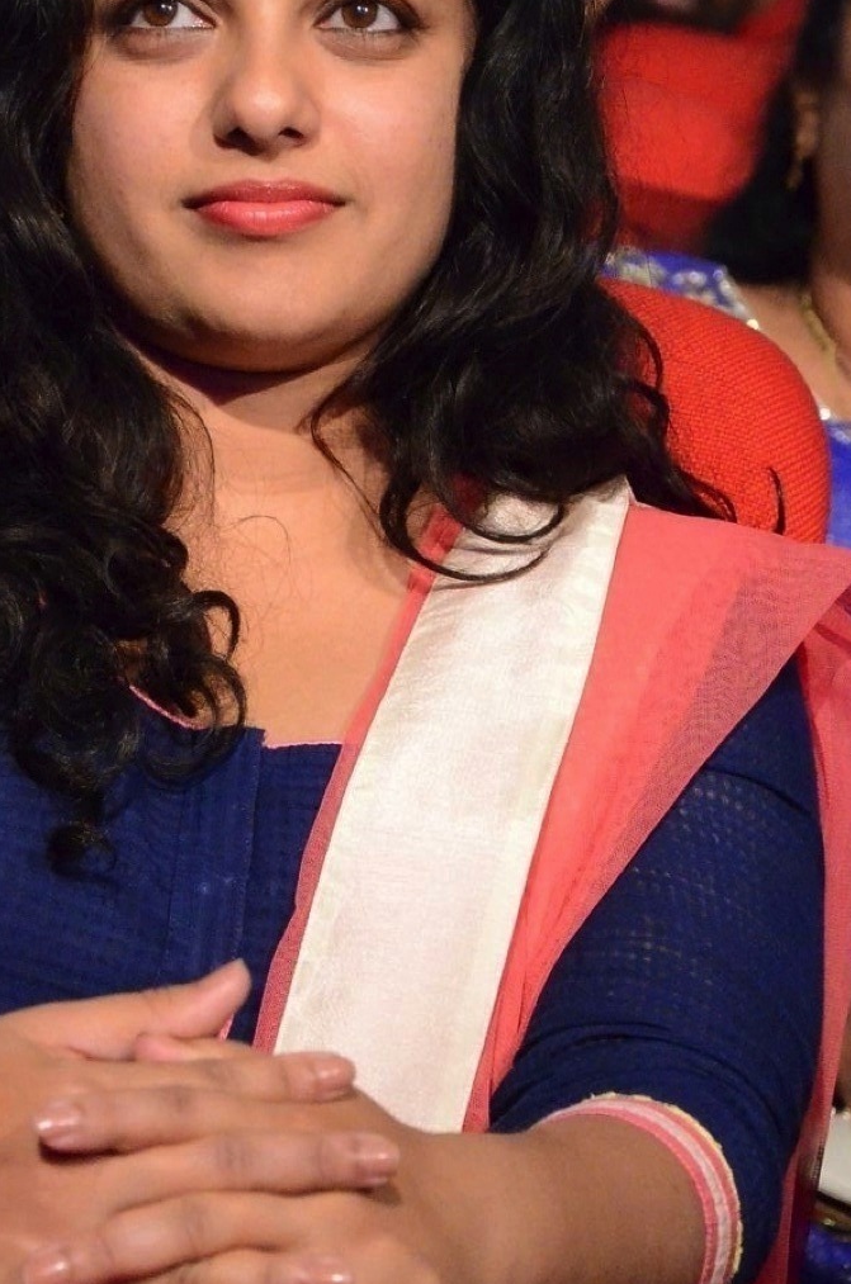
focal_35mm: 228
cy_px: 651
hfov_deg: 6.0
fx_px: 8116
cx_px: 170
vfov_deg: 9.1
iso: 8000
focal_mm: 85
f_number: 5.6
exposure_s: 1/125
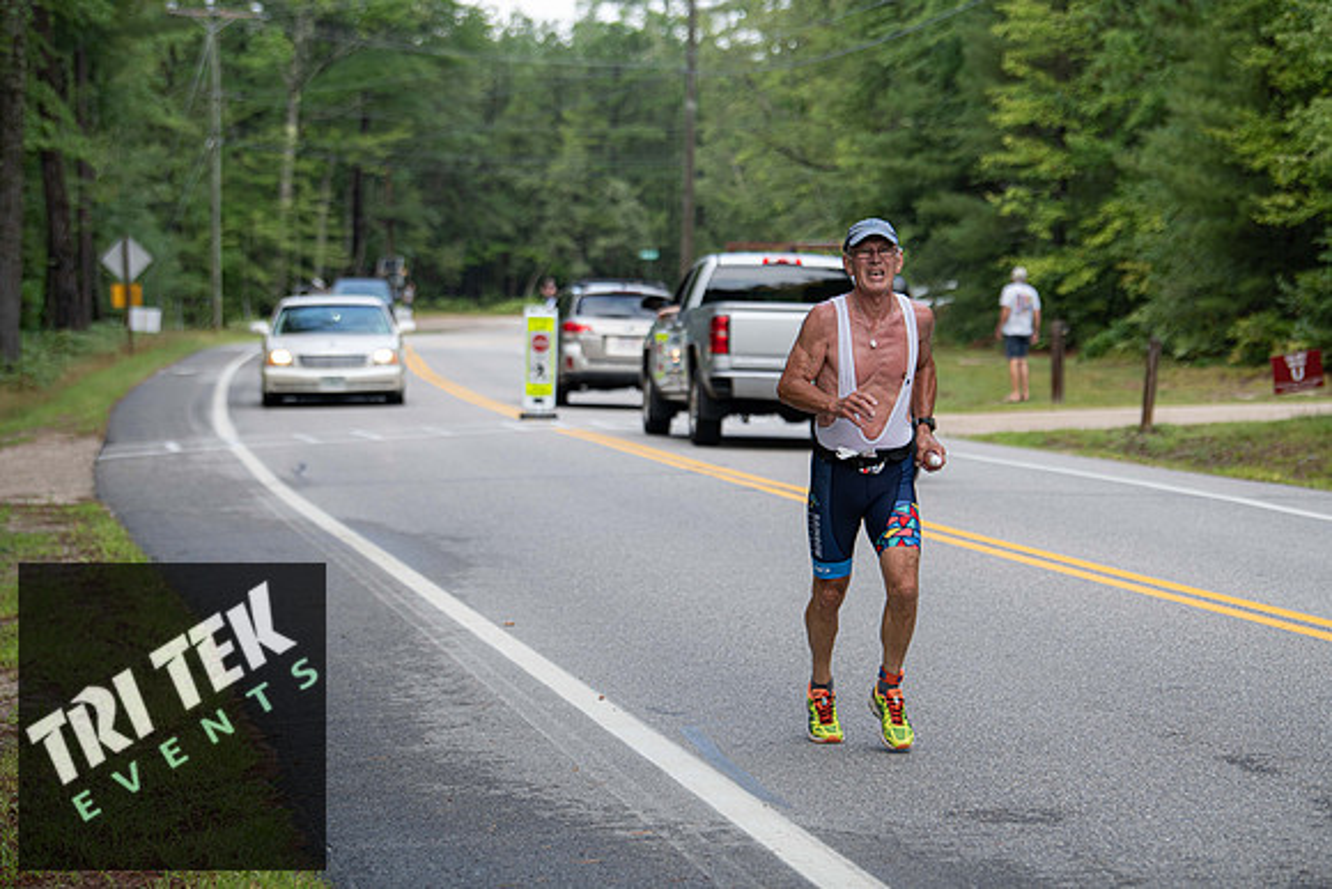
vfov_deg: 11.8
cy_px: 444
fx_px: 4293
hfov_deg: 17.6
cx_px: 666
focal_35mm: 116
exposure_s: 1/500
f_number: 4
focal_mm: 116
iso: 320
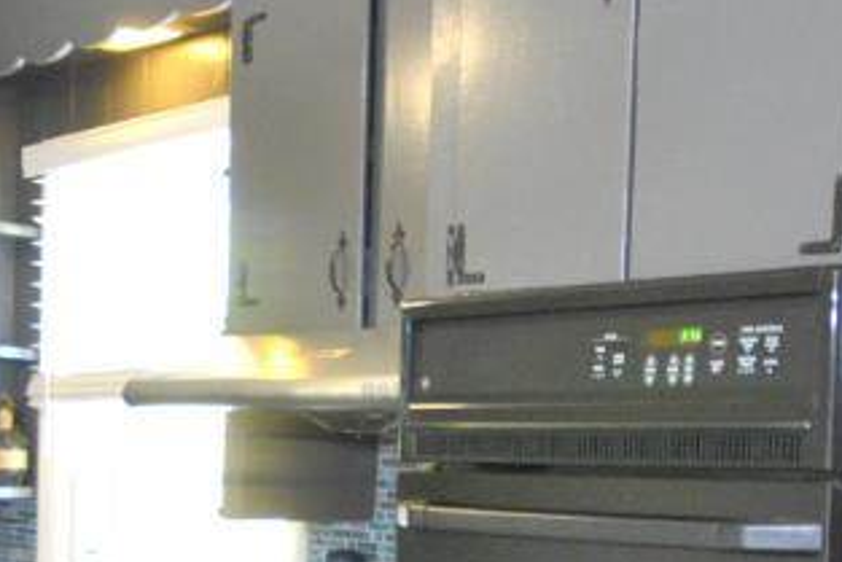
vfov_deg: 18.3
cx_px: 161
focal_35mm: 72
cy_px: 592
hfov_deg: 27.5
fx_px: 1685
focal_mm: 10
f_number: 4
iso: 400
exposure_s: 1/25
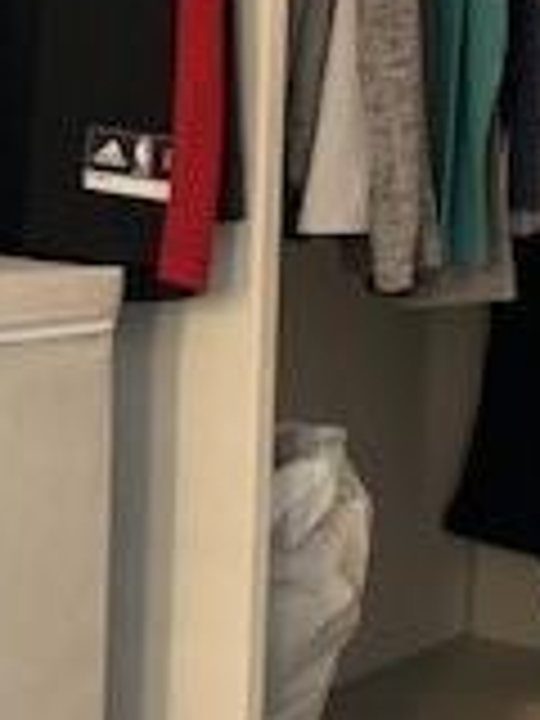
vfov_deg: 18.9
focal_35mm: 104
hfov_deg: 14.2
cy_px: 441
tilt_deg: -9.1
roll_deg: -1.4
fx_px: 2163
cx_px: 382
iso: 250
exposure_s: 1/60
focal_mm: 4.25
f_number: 1.8
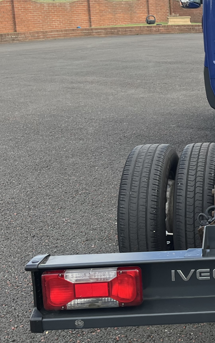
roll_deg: -0.1
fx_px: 600
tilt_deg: -8.8
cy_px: 103
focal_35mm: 64
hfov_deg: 18.0
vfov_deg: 31.6
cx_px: 330
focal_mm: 5.1
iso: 50
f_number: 1.6
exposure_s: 1/412
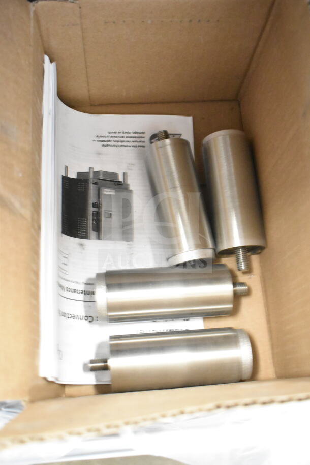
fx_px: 503
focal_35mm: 39
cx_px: 155
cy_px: 232
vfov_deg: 49.5
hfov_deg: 34.2
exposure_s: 1/40
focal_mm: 26
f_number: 4
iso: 7200
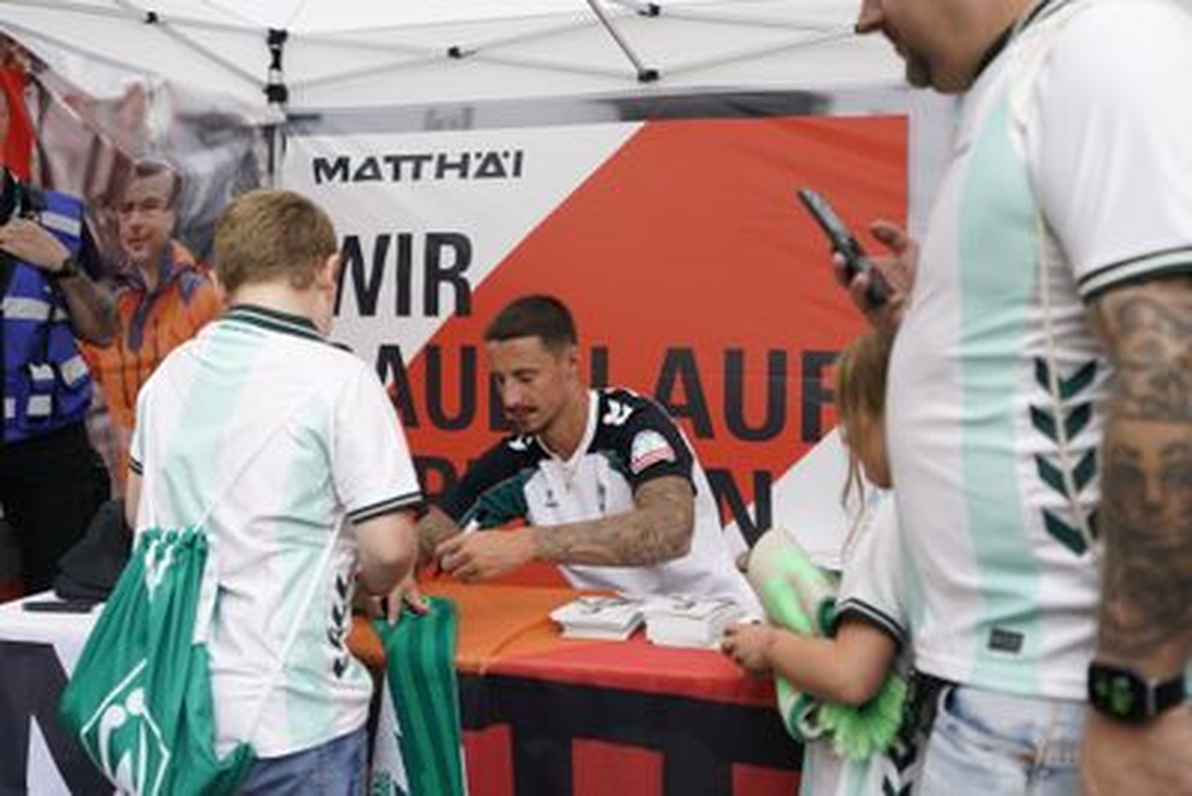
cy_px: 398
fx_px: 1159
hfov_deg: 54.4
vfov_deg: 37.9
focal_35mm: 35
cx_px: 596
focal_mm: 35
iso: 500
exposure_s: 1/500
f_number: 2.8
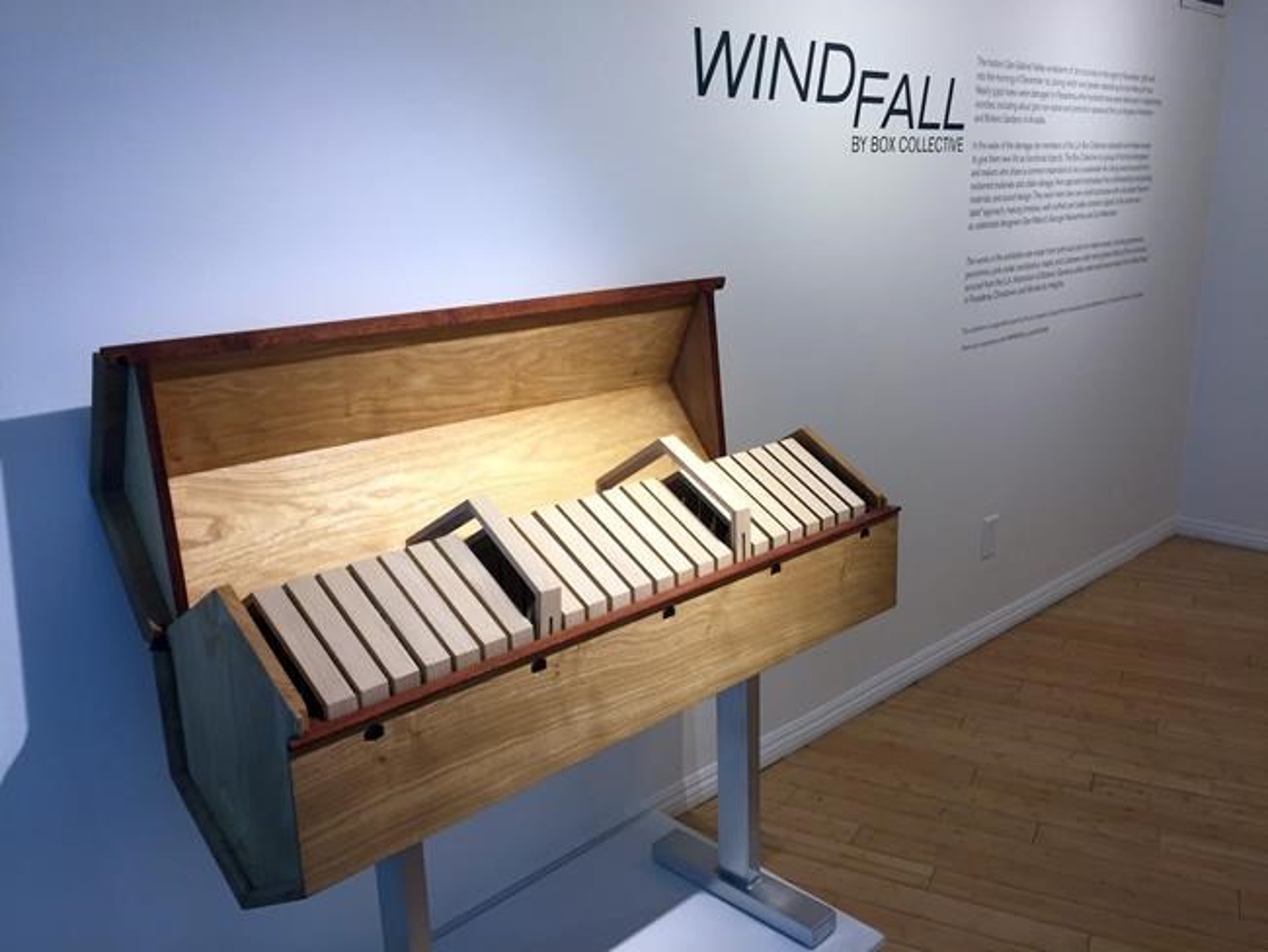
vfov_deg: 48.3
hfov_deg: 61.6
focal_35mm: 29
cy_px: 476
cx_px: 634
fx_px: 1063
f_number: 2.2
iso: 40
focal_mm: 4.15
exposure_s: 1/60
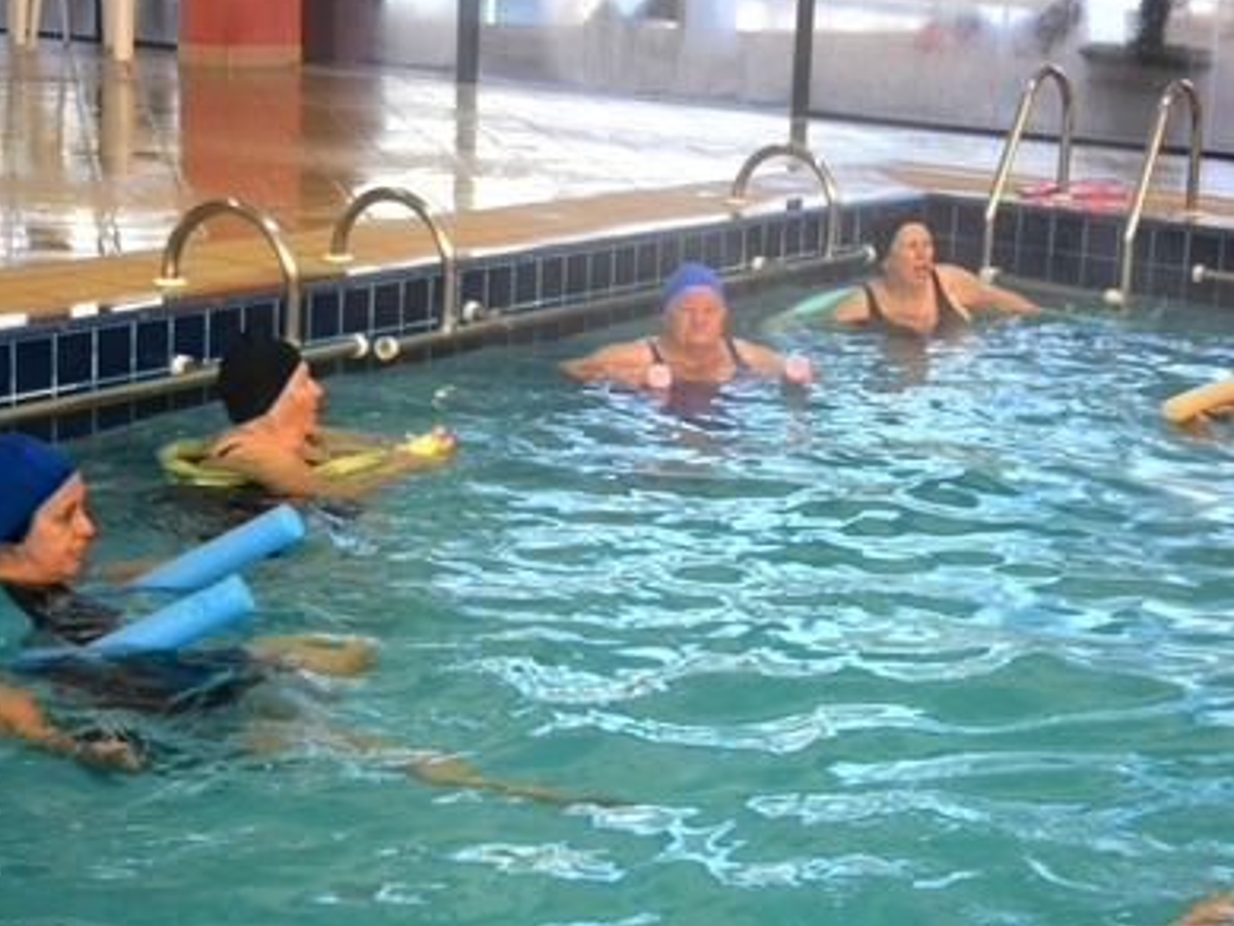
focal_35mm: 76
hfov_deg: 25.6
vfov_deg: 19.3
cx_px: 787
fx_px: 2710
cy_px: 604
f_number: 4.5
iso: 360
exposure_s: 1/80
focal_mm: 32
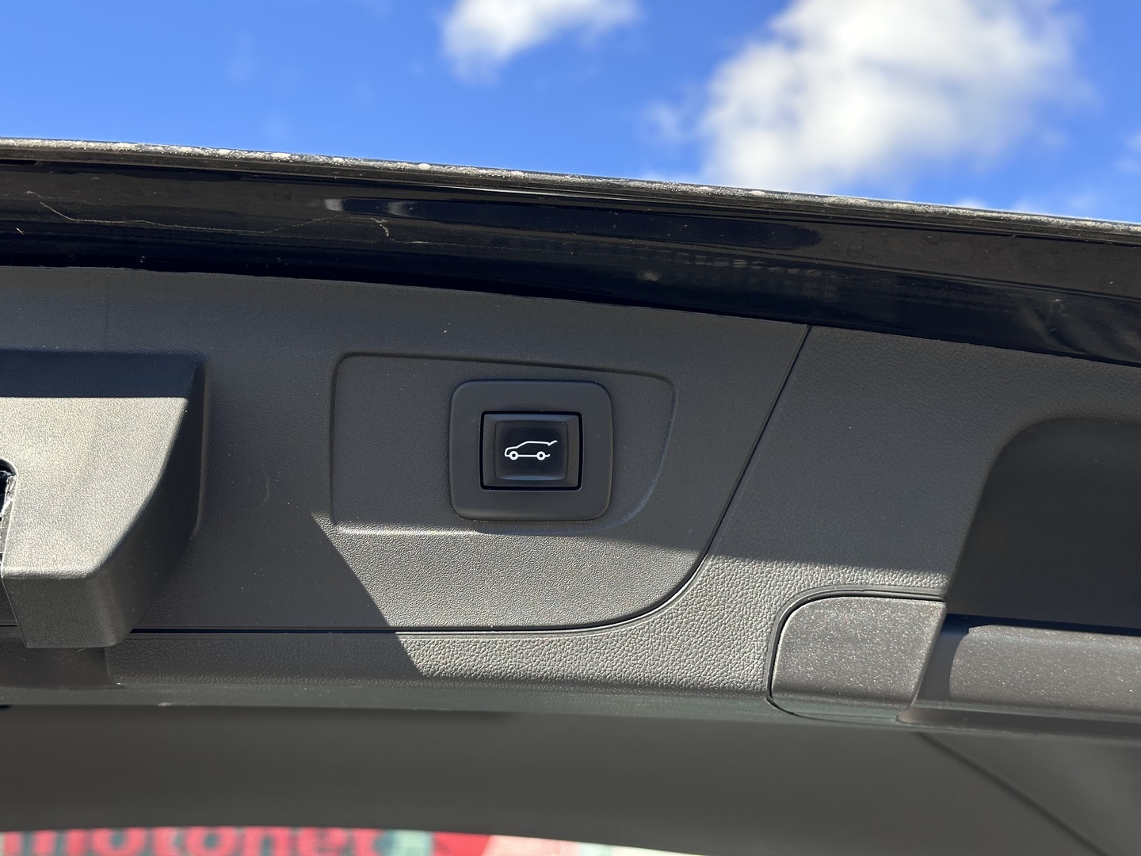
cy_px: 428
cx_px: 570
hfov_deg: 39.7
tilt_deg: +18.0
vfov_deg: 30.3
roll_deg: -0.6
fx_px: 1582
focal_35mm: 48
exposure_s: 1/558
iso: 64
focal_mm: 6.86
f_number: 1.78
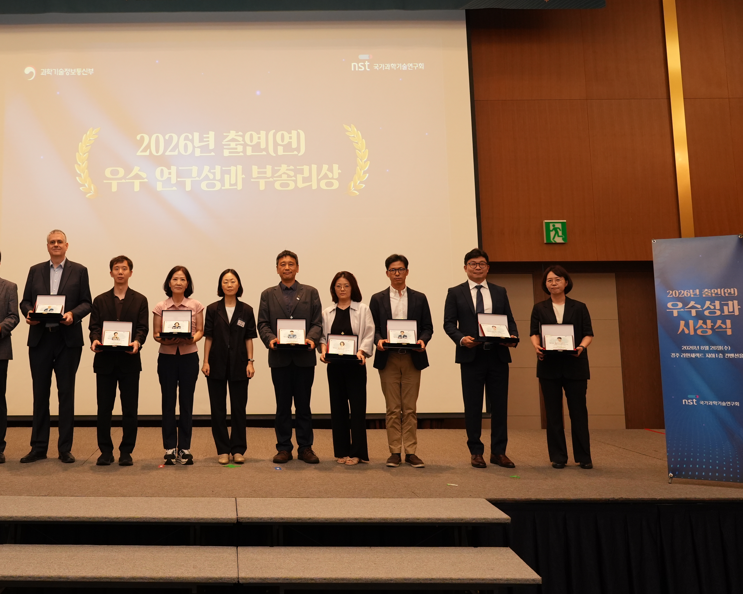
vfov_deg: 39.9
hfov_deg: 47.7
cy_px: 230
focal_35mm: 37
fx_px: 814
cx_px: 209
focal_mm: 24
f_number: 4
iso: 1600
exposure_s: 1/100
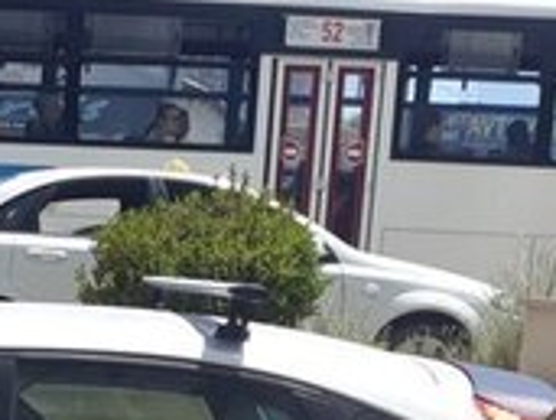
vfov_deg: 13.4
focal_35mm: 104
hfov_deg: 17.7
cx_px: -156
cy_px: 650
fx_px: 1674
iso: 40
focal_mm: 3.71
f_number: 1.7
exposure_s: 1/1289
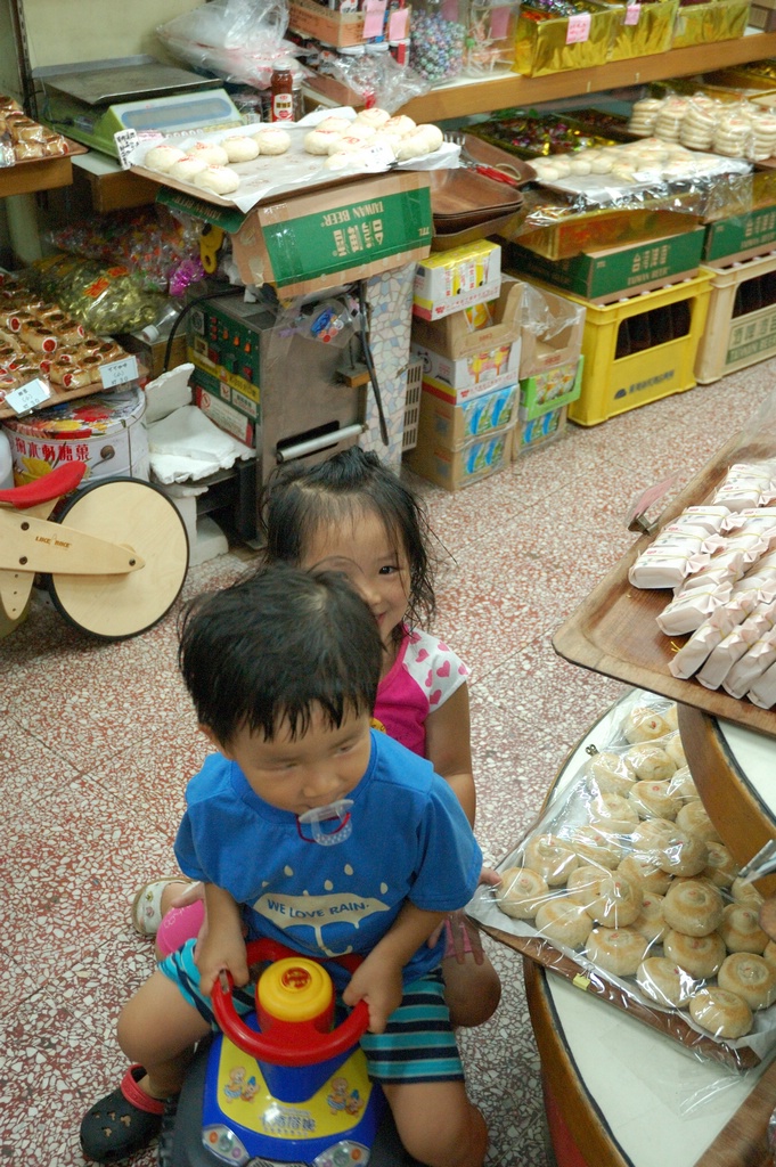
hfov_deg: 33.0
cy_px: 584
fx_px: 1312
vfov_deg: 48.0
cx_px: 388
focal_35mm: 40
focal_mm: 27
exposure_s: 1/80
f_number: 3.8
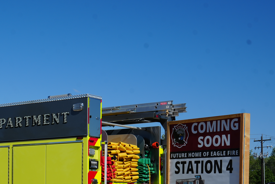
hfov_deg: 22.6
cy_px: 192
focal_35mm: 85
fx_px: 649
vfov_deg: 15.7
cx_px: -23
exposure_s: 1/320
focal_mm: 35
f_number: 10
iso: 100
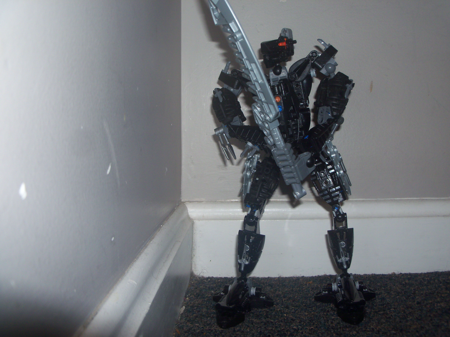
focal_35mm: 35
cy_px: 168
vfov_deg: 40.7
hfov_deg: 52.6
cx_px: 225
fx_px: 455
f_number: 3
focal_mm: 6.3
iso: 64
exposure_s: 1/30
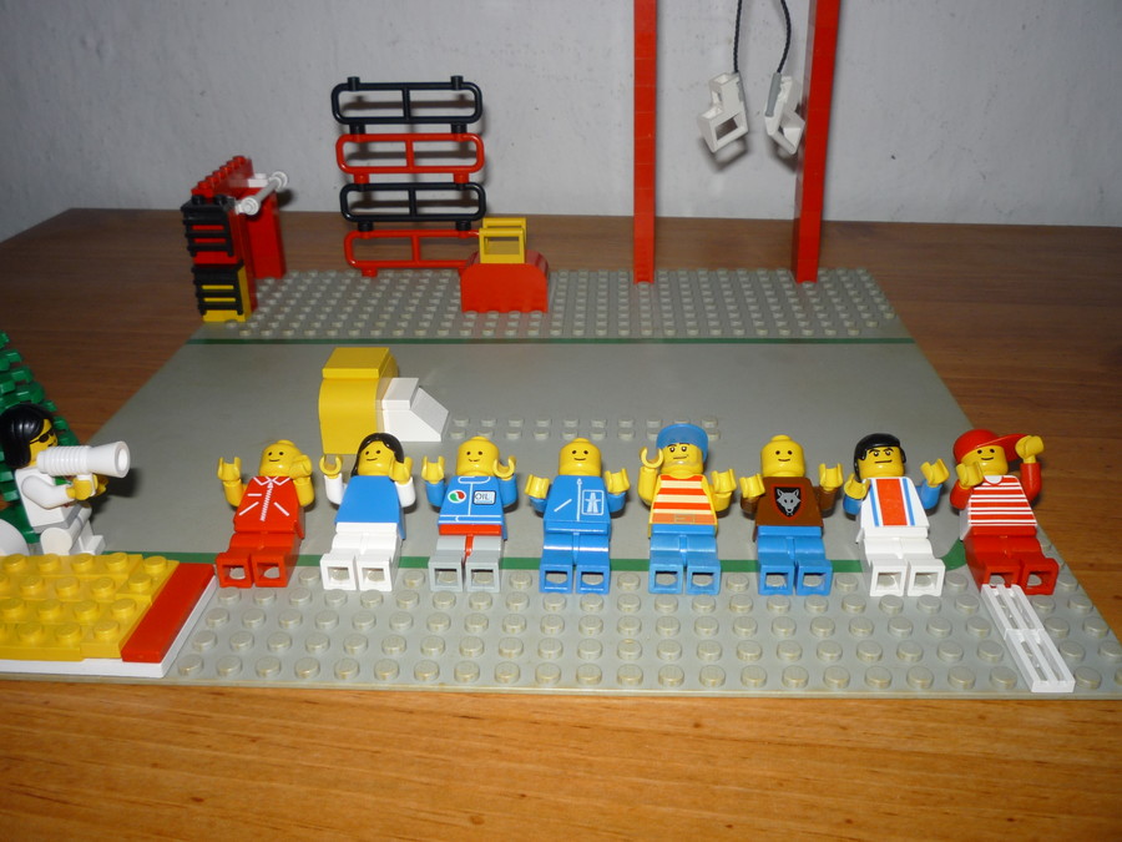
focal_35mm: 32
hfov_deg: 56.8
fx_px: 1037
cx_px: 561
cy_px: 421
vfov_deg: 44.2
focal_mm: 5.2
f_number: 4
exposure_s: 1/30
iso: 100
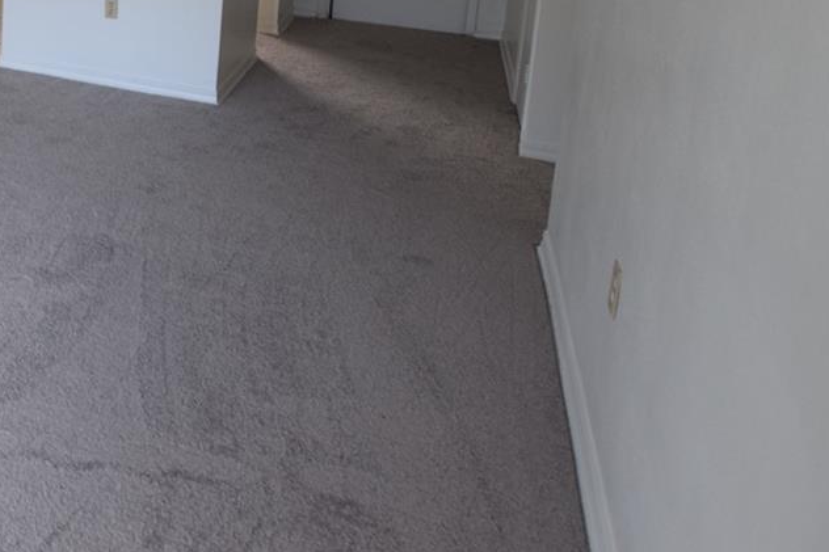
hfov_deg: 42.6
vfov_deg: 31.3
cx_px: -28
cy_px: -47
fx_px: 875
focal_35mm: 38
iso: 450
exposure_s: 1/60
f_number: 4
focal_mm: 10
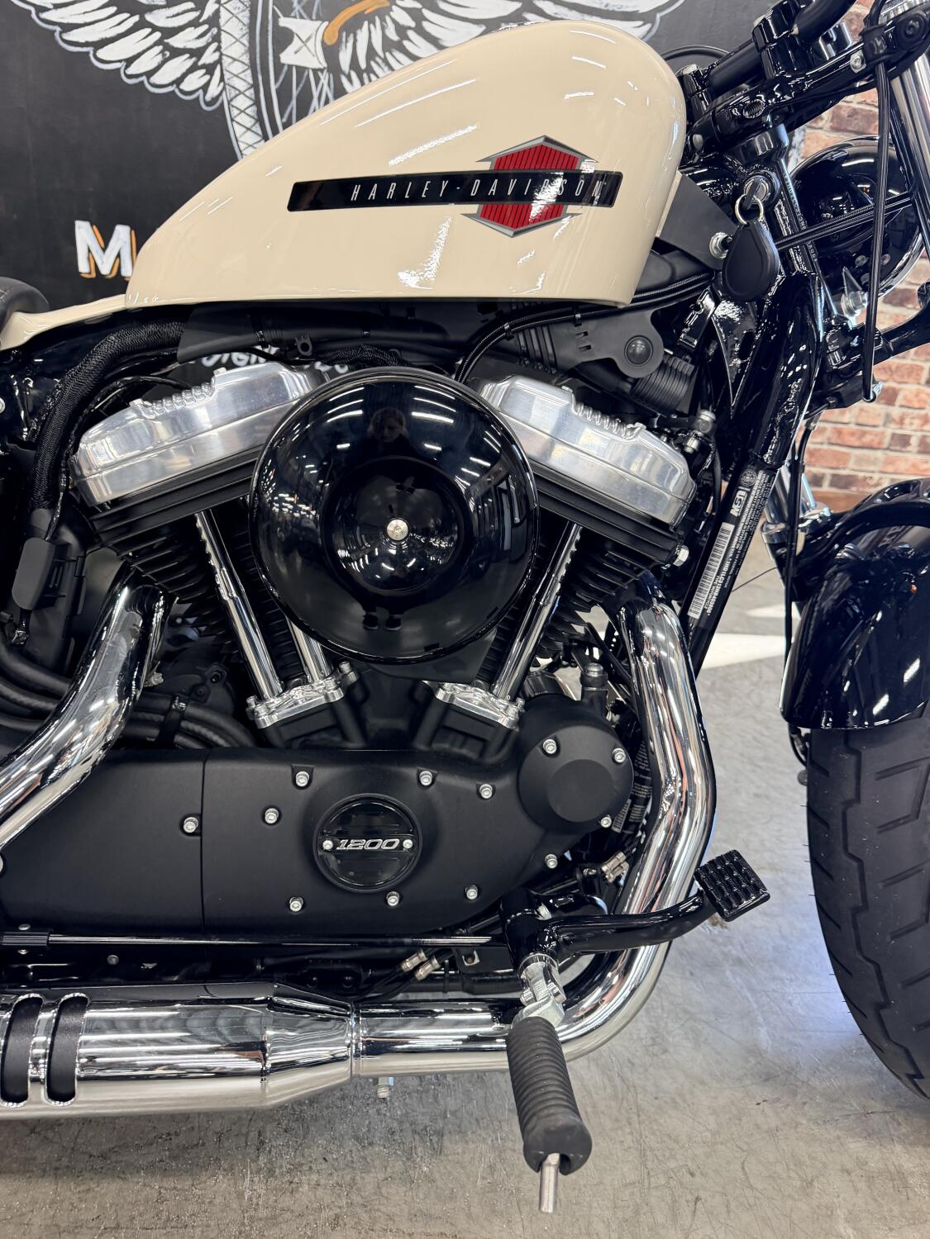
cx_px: 465
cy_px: 620
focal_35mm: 24
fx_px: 860
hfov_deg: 56.8
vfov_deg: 71.6
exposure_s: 1/60
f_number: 1.78
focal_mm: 6.76
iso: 200
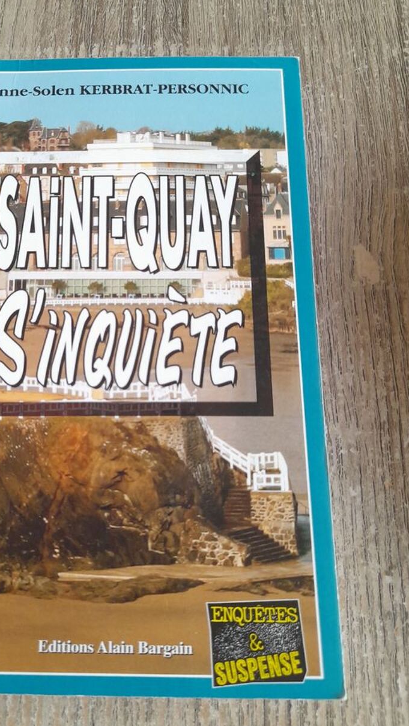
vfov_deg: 64.3
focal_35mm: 30
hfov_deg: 38.5
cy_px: 357
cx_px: 138
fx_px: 578
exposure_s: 1/50
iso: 250
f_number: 2
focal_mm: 4.6
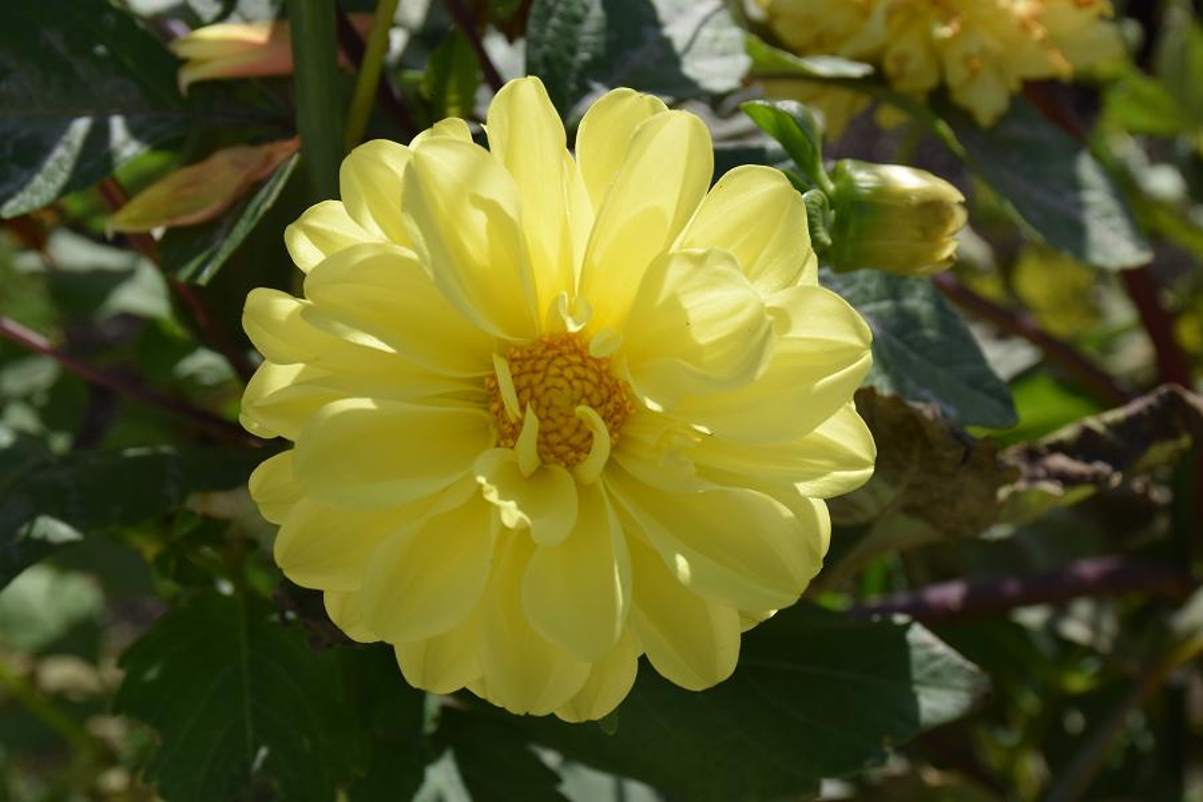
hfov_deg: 27.0
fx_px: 2506
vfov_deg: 18.2
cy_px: 401
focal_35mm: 75
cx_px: 602
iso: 200
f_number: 10
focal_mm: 50
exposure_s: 1/400
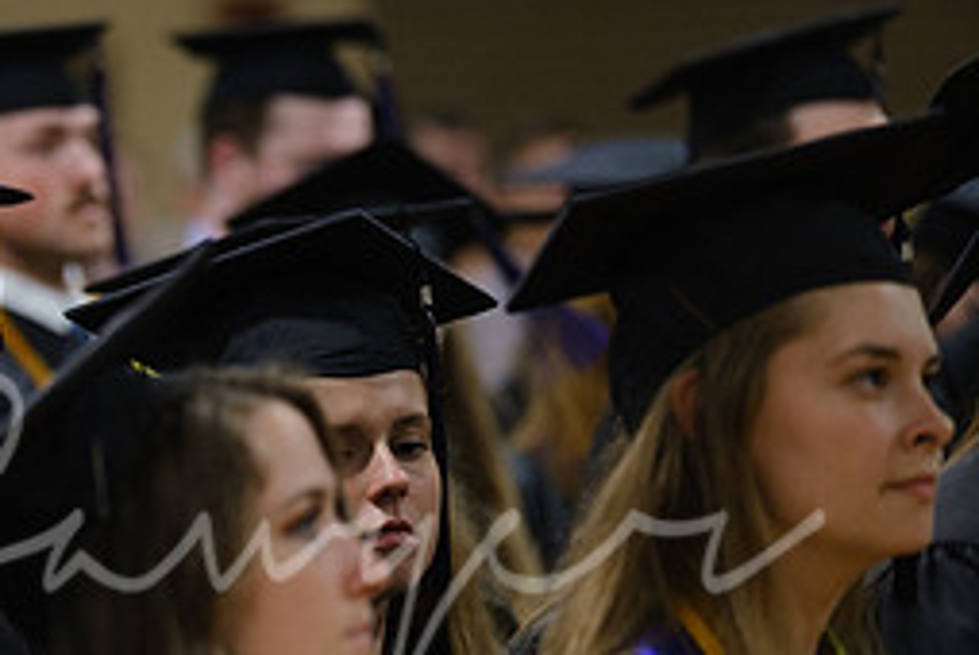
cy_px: 545
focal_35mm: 363
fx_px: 9883
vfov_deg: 3.8
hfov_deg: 5.7
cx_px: -93
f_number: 2.8
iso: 1250
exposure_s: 1/125
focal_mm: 106
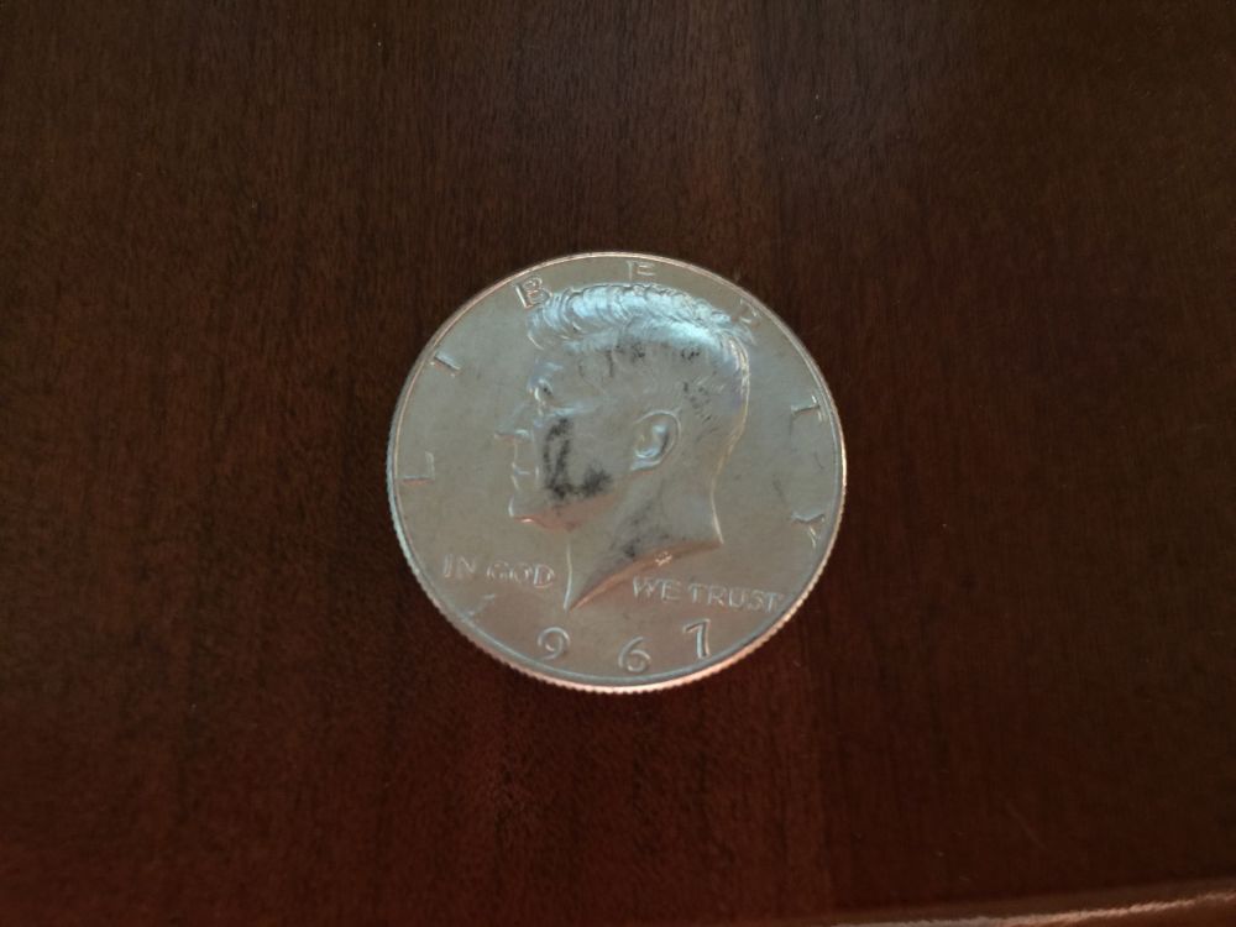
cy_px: 464
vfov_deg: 48.2
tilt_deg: -73.7
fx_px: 1035
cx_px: 618
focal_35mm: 29
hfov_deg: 61.7
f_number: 2.2
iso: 64
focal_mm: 4.15
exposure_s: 1/4
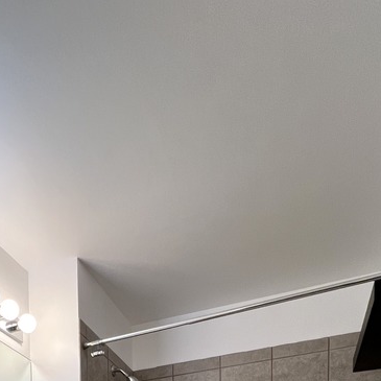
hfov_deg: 46.7
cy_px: 563
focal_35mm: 34
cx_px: 95
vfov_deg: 29.8
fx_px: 423
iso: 200
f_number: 1.8
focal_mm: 1.57
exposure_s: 1/120
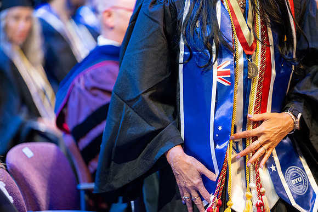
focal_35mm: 200
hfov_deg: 10.3
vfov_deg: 6.9
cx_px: 159
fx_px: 1767
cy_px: 106
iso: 1000
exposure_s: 1/160
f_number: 2.8
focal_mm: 200
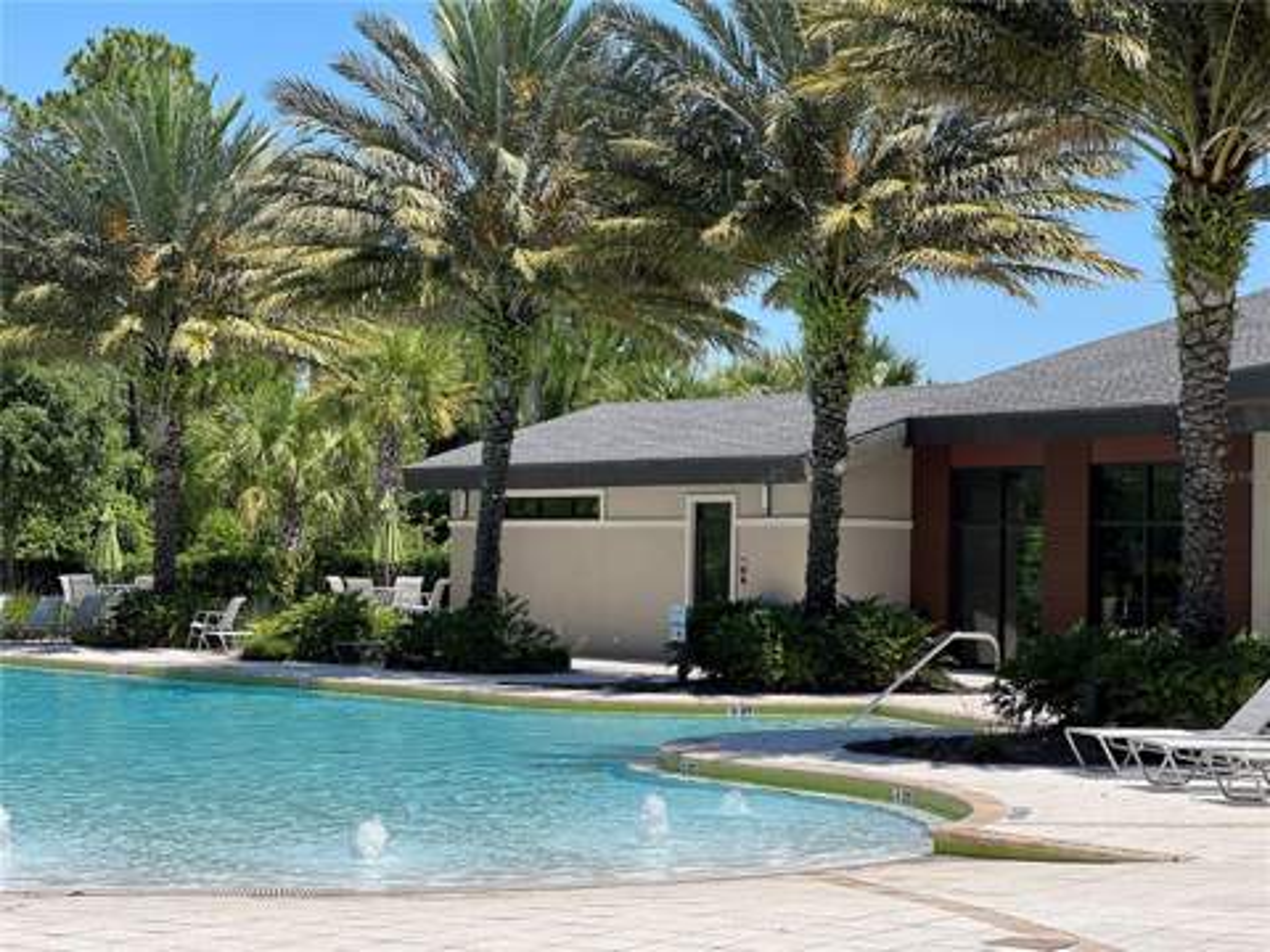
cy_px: 476
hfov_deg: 25.3
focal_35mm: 77
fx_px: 2825
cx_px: 635
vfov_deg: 19.1
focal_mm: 9
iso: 32
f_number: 2.8
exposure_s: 1/585
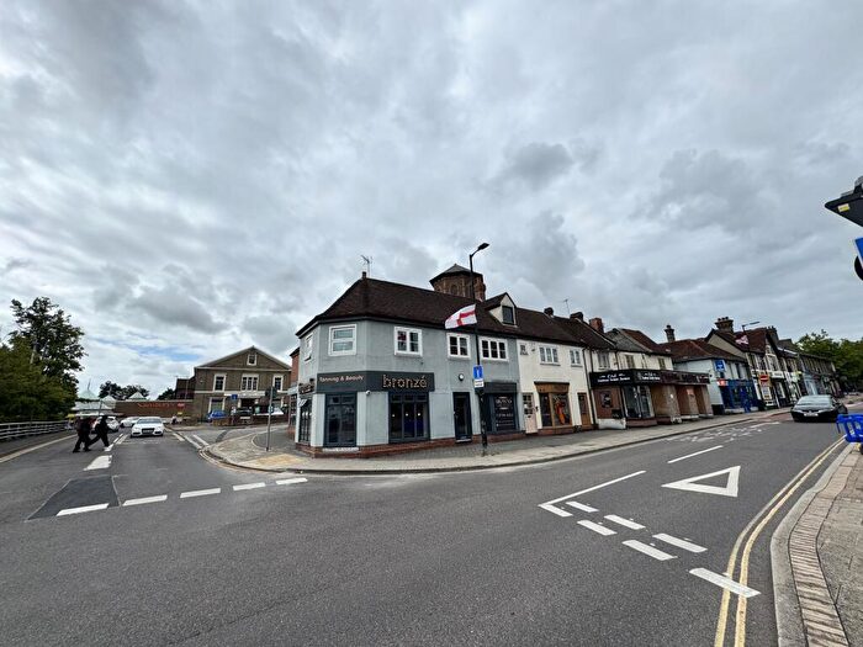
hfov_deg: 102.1
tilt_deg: +14.1
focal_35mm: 14
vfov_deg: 85.7
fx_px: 349
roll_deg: +4.1
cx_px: 432
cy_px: 324
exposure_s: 1/2674
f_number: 2.2
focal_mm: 2.22
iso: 50
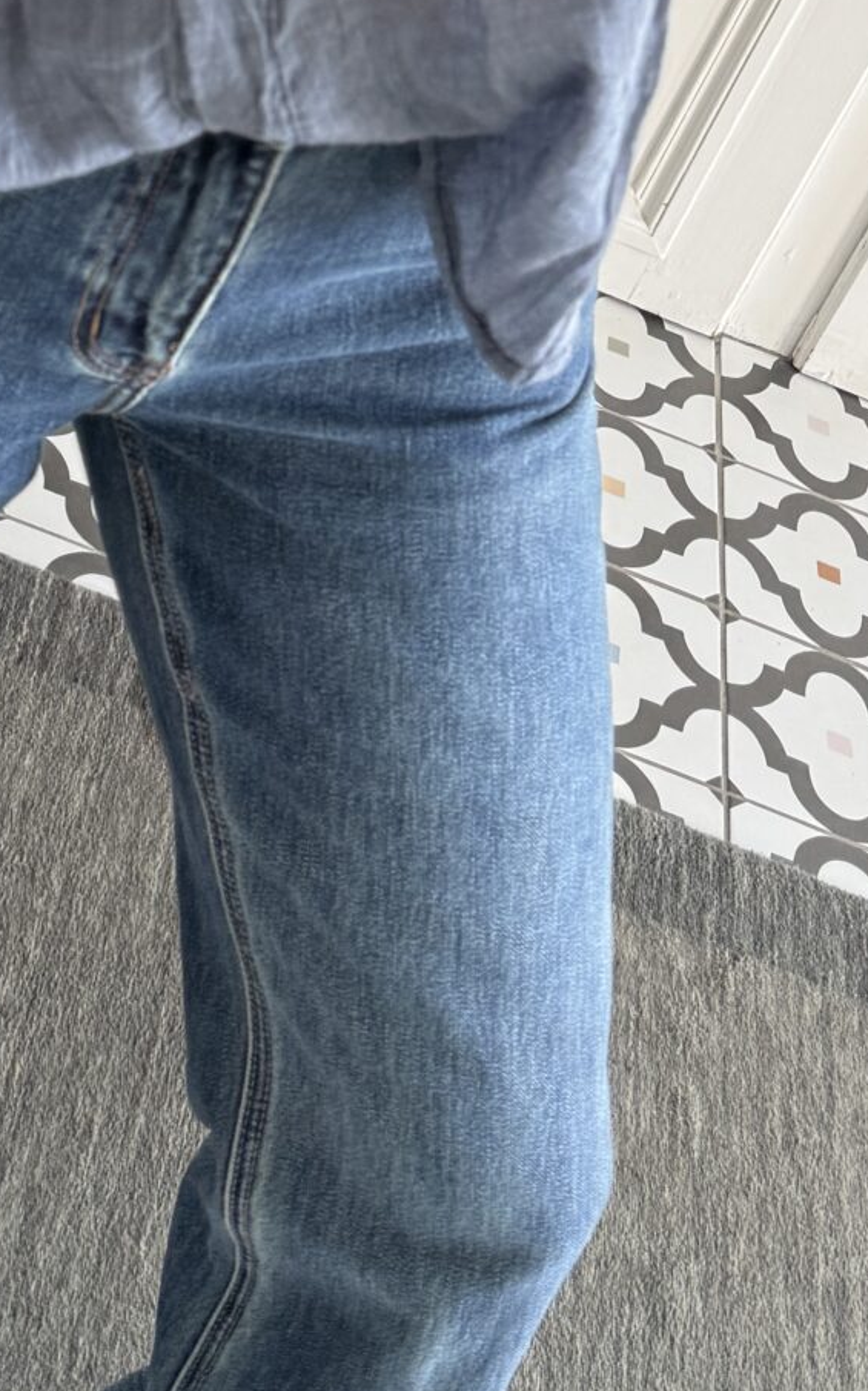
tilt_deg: -42.6
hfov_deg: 18.1
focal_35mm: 72
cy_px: -194
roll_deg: -26.9
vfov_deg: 26.1
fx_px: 2727
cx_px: 424
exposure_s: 1/121
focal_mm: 6.76
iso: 80
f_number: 1.78
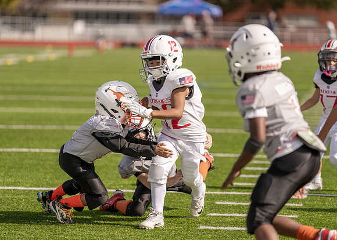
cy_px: 120
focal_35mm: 214
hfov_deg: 9.4
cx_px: 168
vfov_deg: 6.7
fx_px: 2049
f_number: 2.8
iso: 100
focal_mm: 197
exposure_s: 1/2500
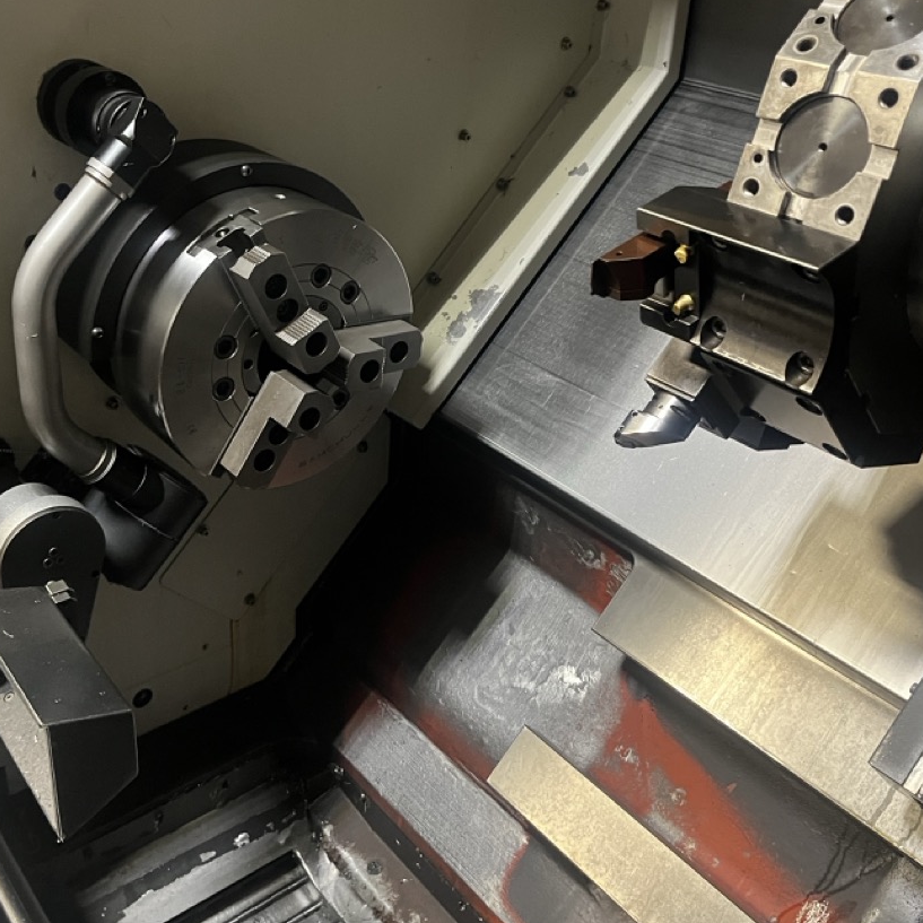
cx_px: 403
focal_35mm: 36
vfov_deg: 45.8
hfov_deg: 45.9
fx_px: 1086
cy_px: 374
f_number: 1.6
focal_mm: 5.1
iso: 640
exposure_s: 1/40
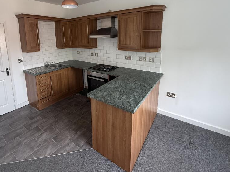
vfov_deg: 66.7
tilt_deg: -9.6
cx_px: 96
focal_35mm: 19
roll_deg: +0.9
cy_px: 57
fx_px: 126
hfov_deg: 84.0
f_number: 2.2
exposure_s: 1/99
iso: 250
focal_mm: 2.22
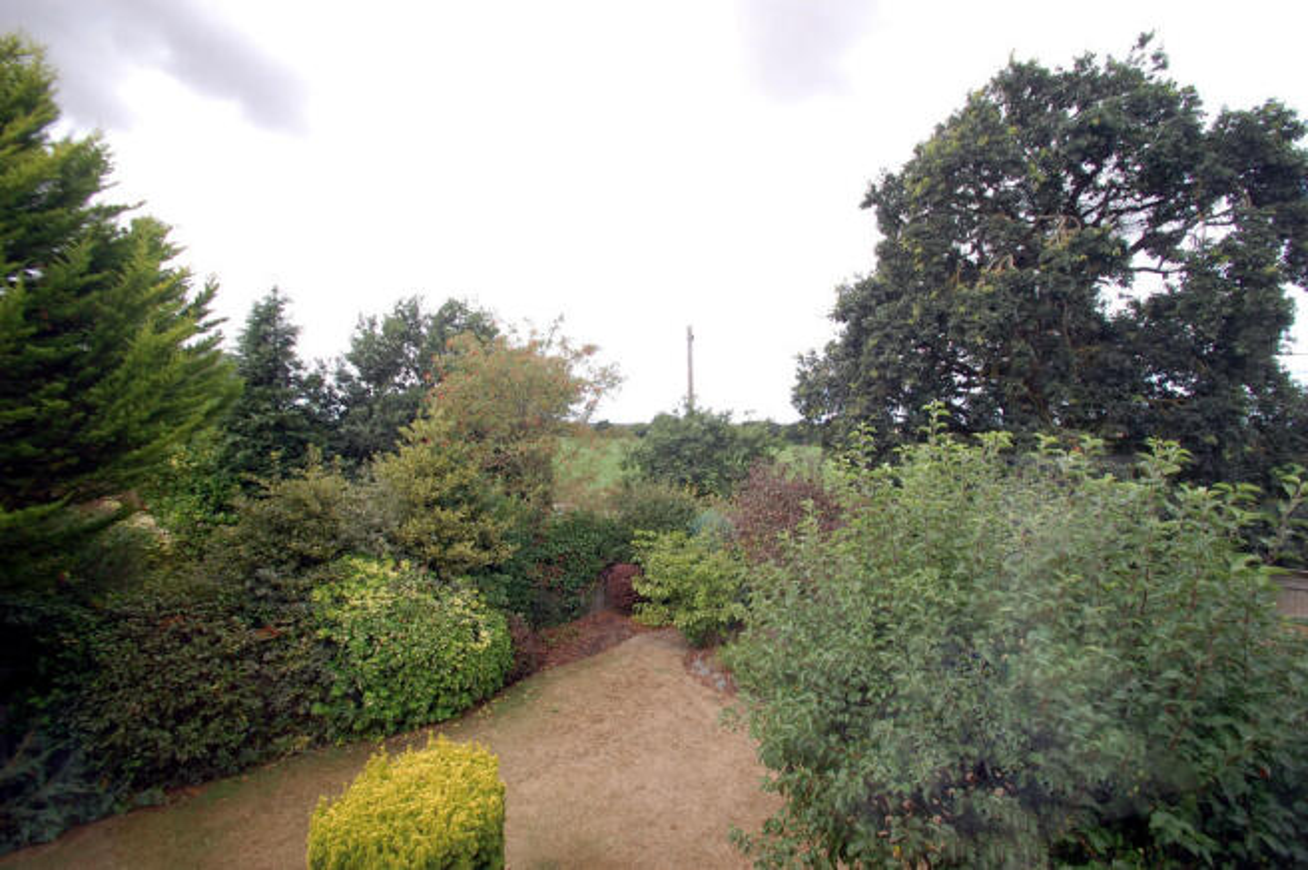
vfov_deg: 77.2
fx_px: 544
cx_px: 654
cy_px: 435
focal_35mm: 15
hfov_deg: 100.4
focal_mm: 10
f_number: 7.1
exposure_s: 1/200
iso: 200
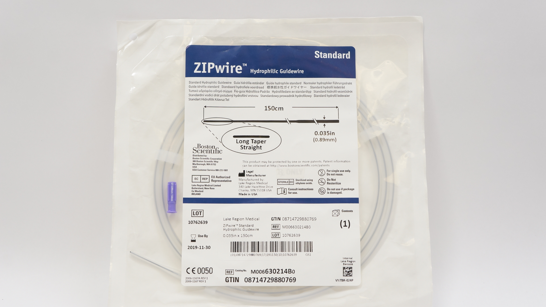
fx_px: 637
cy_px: 175
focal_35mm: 44
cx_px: 273
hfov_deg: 46.4
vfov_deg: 27.1
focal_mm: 28
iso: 400
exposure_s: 1/60
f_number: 6.3
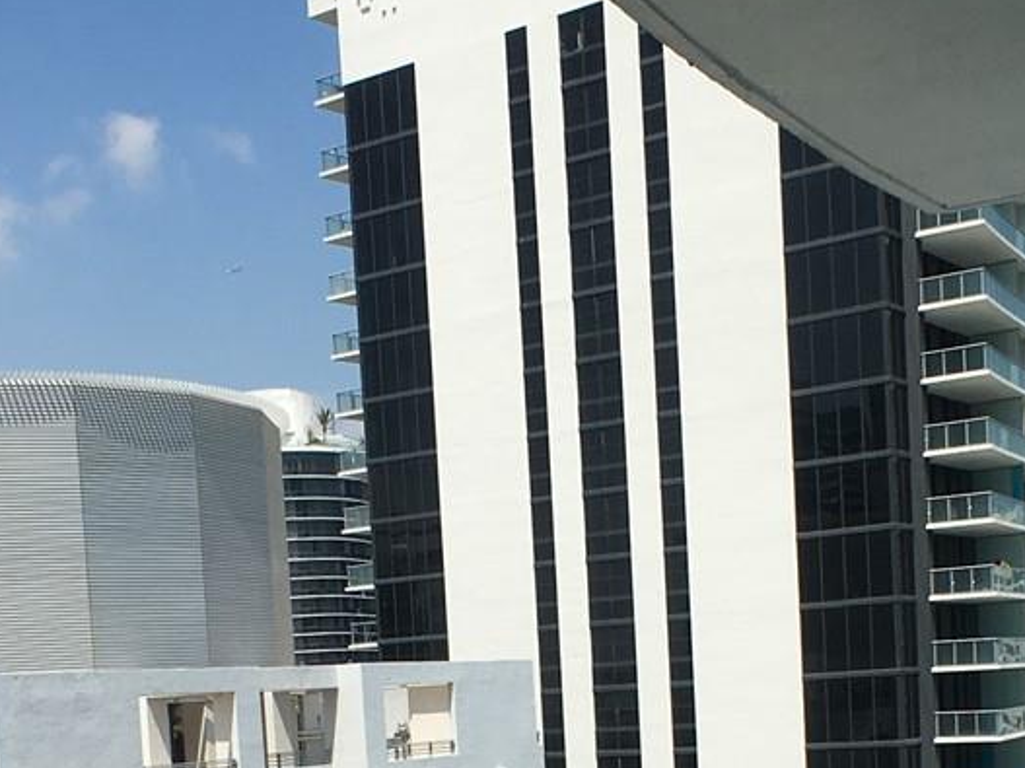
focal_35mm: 88
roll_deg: +3.3
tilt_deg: -4.1
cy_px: 863
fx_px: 2605
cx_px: 515
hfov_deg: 22.3
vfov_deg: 16.2
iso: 25
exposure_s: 1/2262
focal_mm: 4.15
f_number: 2.2
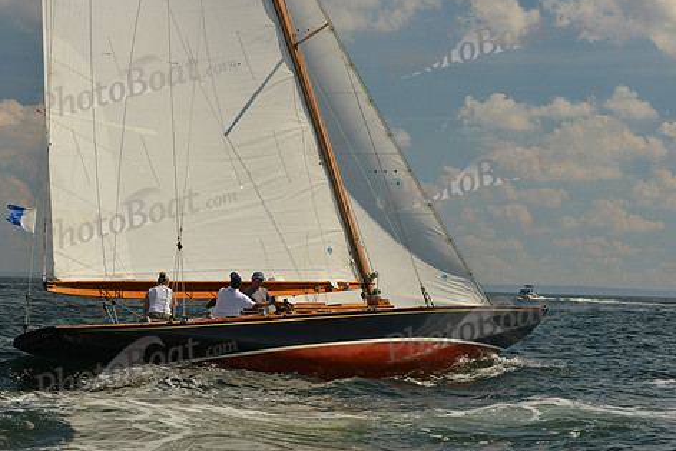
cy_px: 271
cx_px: 312
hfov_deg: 23.6
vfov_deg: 15.9
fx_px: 1615
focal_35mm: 86
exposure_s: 1/800
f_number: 14
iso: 1000
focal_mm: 70
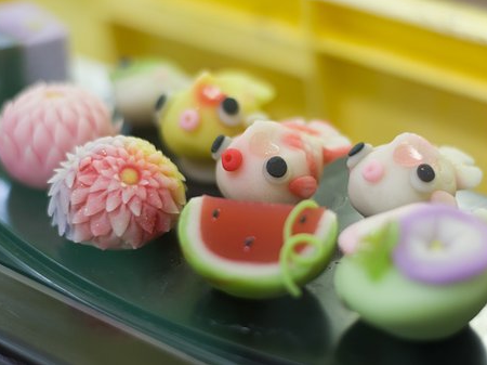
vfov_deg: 18.0
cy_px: 182
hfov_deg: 23.8
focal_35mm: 82
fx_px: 1153
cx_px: 254
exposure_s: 1/125
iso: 800
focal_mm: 50
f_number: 1.8
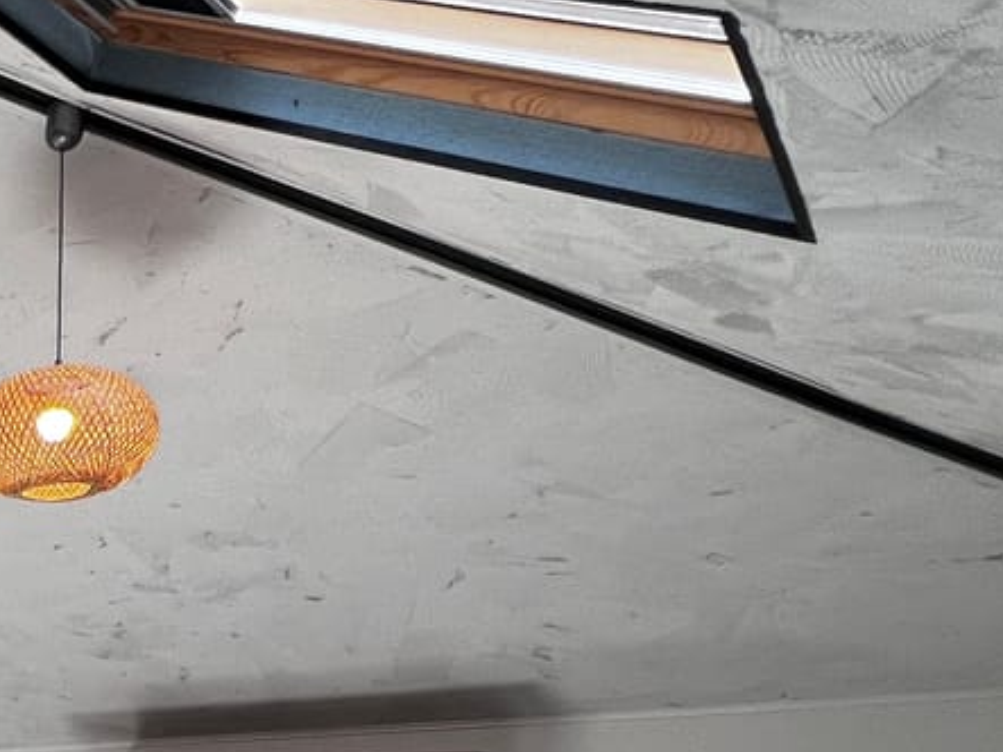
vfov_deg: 28.0
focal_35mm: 44
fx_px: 1275
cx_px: -367
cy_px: 939
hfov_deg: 31.0
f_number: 1.8
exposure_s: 1/100
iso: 64
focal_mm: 1.57
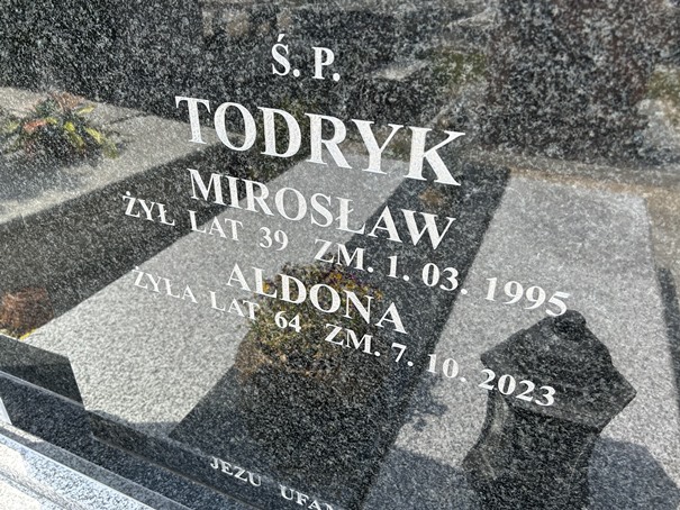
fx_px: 511
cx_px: 340
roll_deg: -0.5
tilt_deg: -31.0
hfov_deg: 67.3
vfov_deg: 53.1
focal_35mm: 26
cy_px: 255
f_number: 1.5
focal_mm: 5.7
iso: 50
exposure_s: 1/894
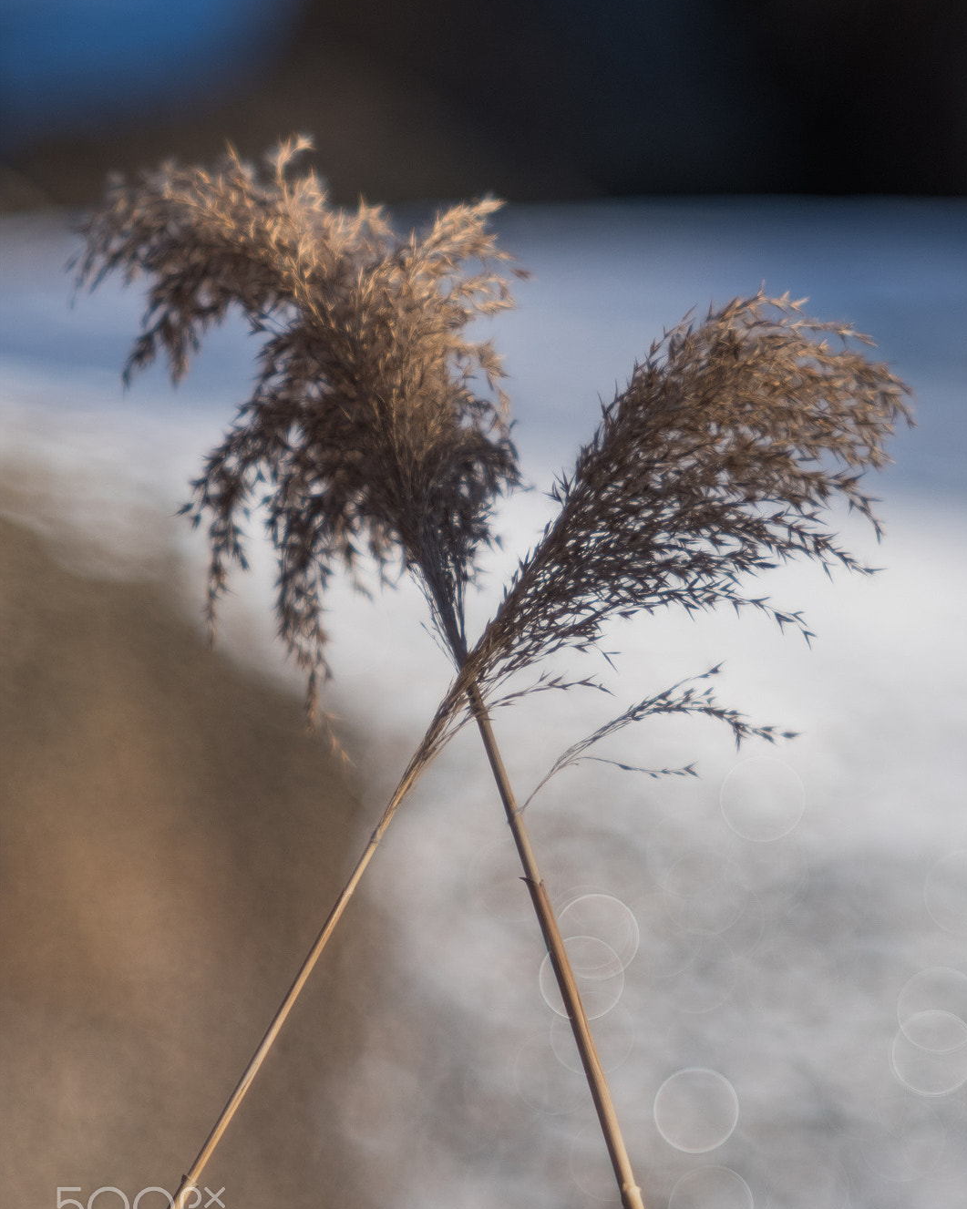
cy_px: 599
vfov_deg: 42.9
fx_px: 1539
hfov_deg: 34.9
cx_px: 485
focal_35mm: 43
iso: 400
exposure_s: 1/1250
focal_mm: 25
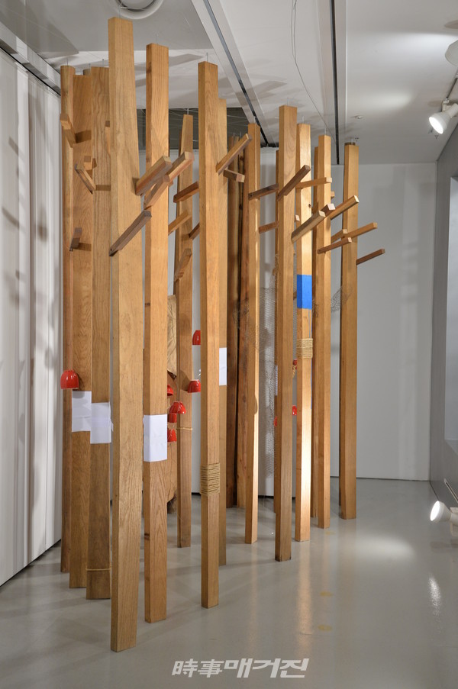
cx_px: 229
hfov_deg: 30.4
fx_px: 842
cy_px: 344
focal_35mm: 44
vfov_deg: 44.5
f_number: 8
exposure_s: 1/125
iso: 1600
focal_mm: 44
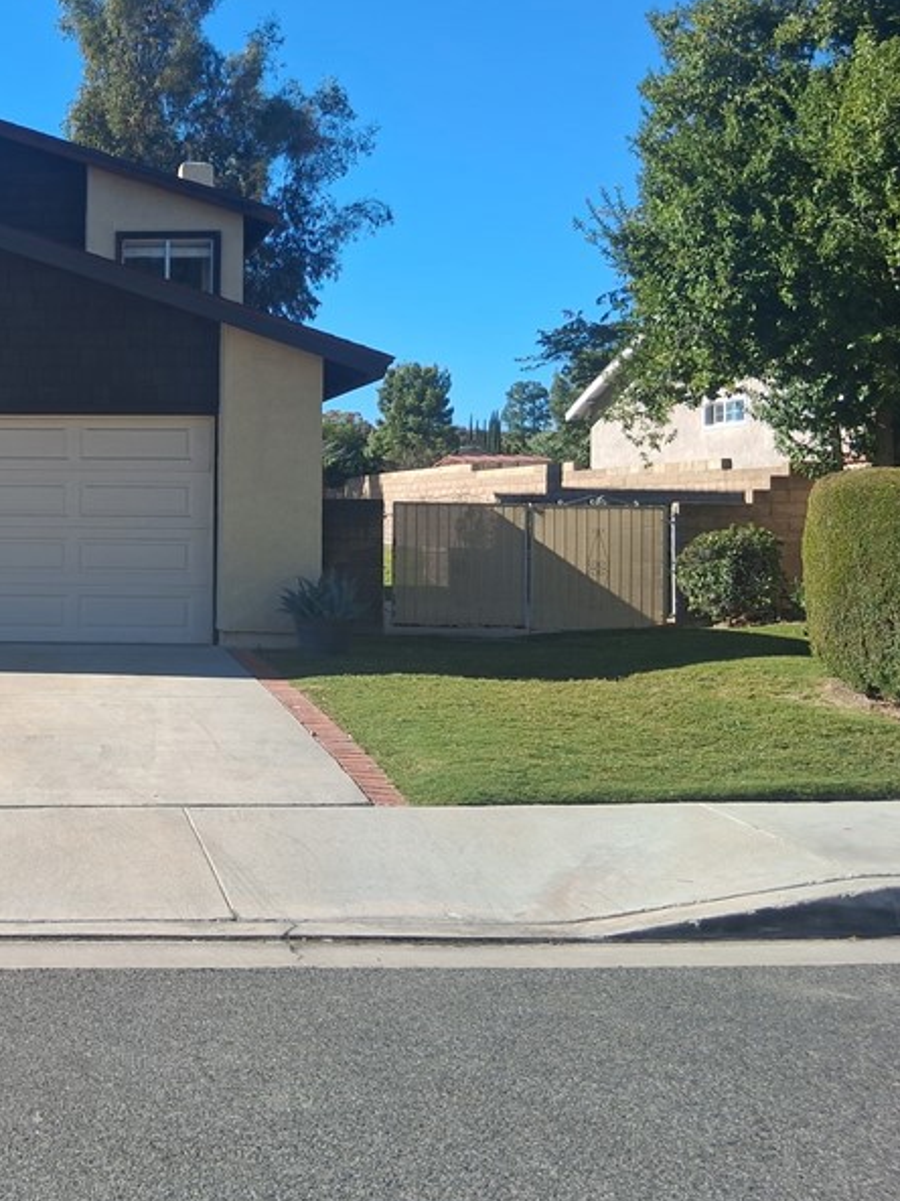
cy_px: 497
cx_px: -69
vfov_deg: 41.9
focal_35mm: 45
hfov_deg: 29.3
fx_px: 1560
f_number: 1.8
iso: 25
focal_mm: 3.98
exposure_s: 1/422
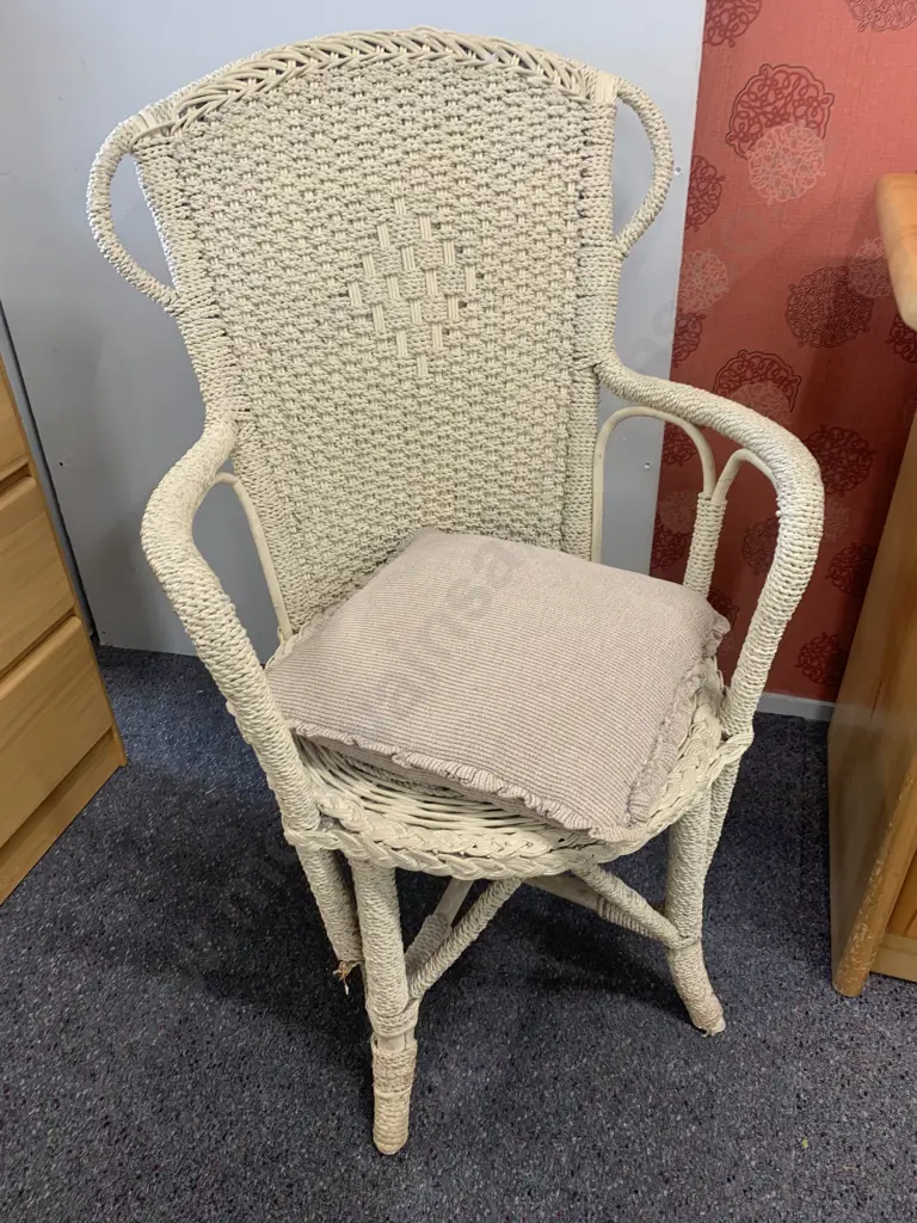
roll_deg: +2.5
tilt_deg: -36.8
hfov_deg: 53.1
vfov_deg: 67.3
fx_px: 918
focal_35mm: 26
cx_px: 458
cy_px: 612
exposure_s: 1/50
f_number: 1.8
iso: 64
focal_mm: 4.25
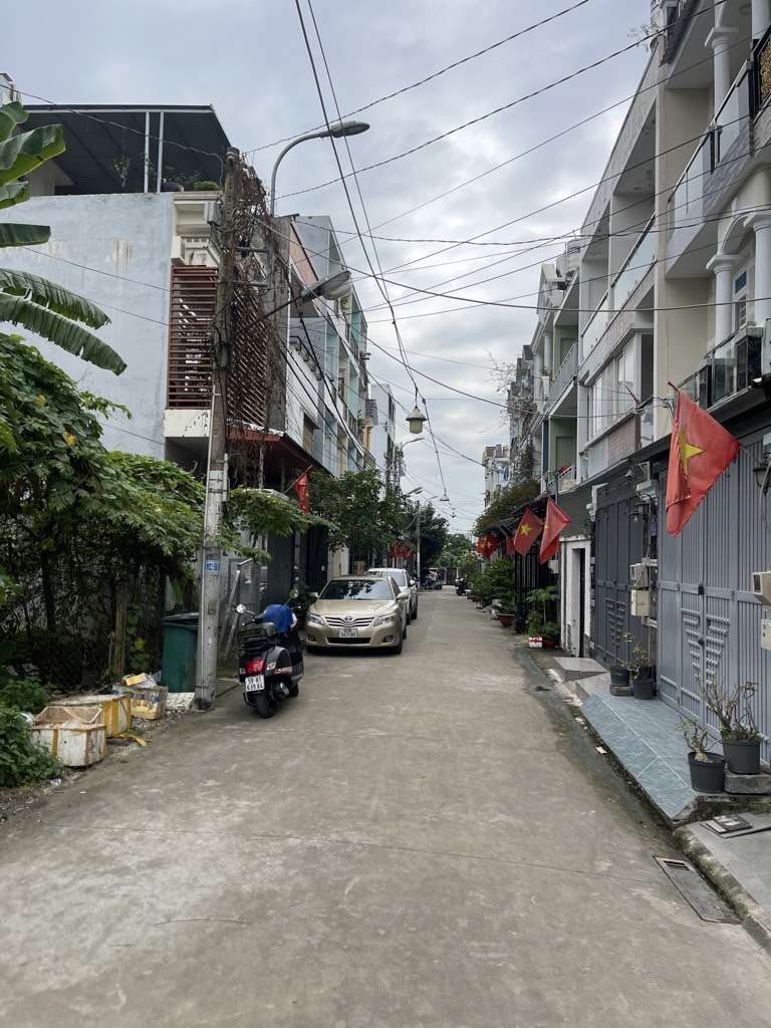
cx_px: 386
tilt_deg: +3.6
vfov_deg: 67.3
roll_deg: -1.5
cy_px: 514
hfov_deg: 53.1
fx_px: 772
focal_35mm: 26
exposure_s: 1/6250
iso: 50
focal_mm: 5.1
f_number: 1.6
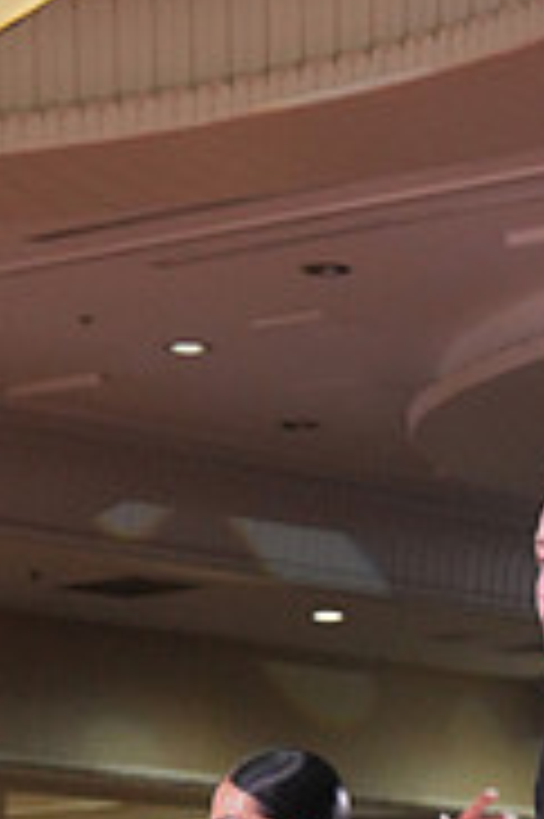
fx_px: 5064
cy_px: 1174
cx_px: 506
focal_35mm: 223
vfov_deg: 9.0
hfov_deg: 6.1
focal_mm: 70
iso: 3200
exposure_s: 1/400
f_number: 5.6
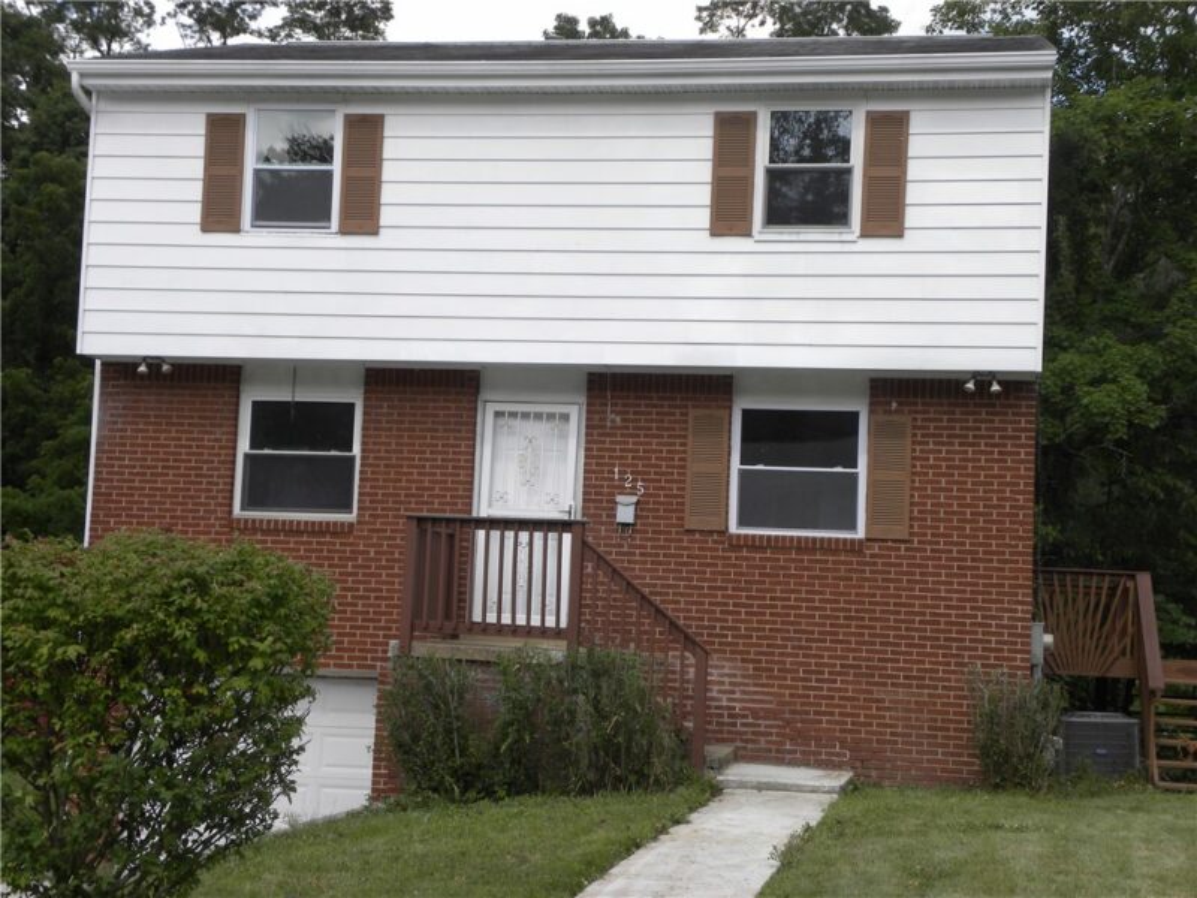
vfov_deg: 25.2
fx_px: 2006
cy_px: 449
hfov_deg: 33.2
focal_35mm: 58
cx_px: 598
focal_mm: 10.3
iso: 64
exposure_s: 1/238
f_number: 5
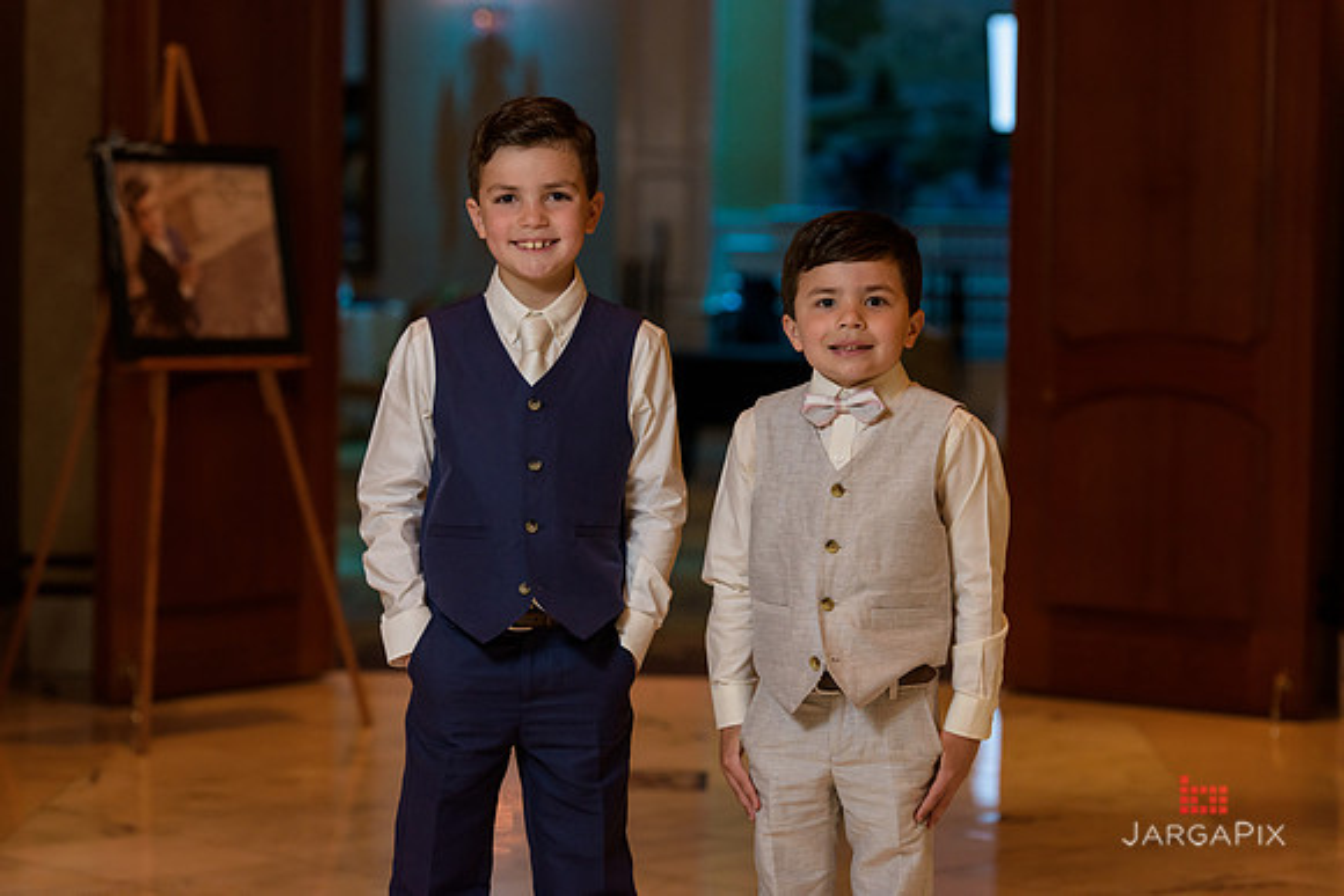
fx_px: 4107
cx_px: 672
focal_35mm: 110
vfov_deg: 12.5
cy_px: 448
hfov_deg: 18.6
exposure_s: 1/125
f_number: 4
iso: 1250
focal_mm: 110
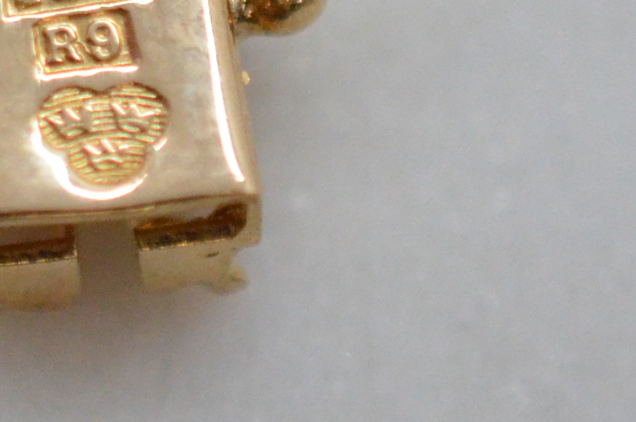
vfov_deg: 4.2
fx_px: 5677
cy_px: -258
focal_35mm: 322
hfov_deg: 6.4
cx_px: -87
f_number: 4
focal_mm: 40
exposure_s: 1/2000
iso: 2500
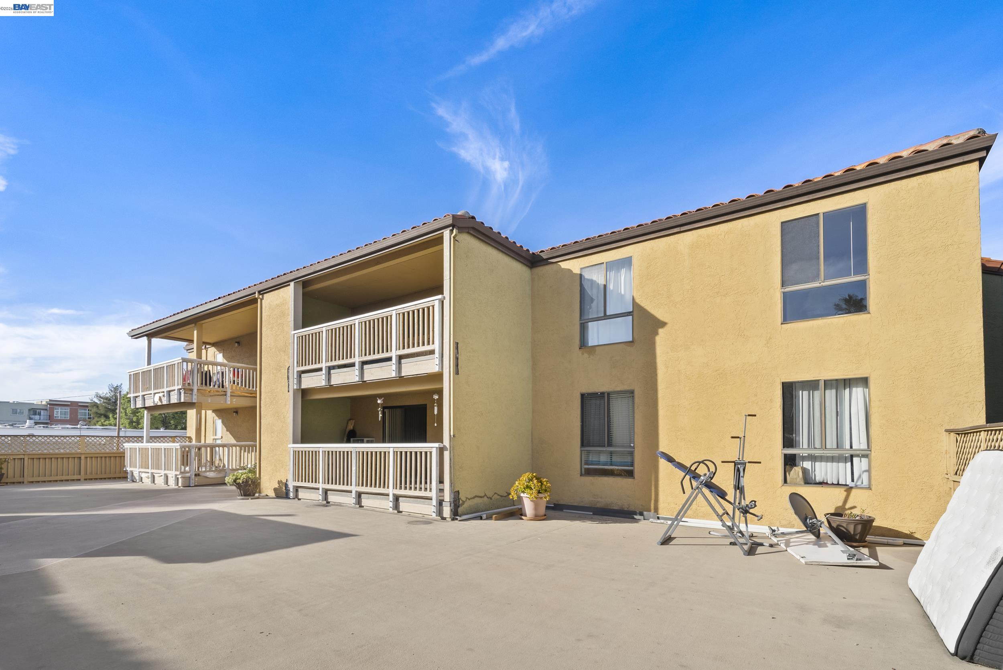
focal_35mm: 15
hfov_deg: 100.4
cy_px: 335
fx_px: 418
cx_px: 502
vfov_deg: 77.4
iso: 400
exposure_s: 1/160
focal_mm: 15
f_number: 9
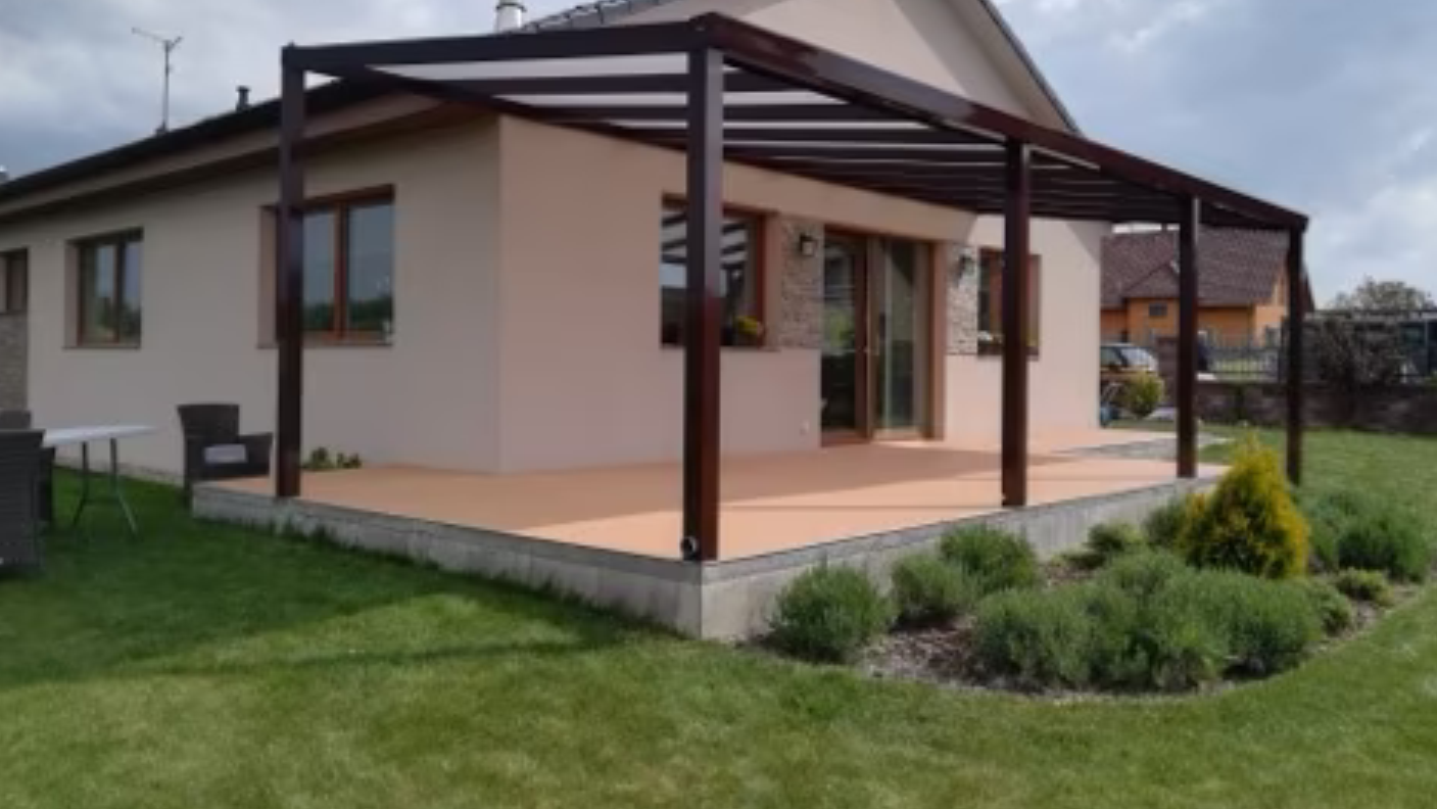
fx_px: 1105
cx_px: 708
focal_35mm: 29
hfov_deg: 66.1
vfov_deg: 40.1
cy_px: 359
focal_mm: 3.83
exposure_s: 1/1475
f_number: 2.2
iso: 50
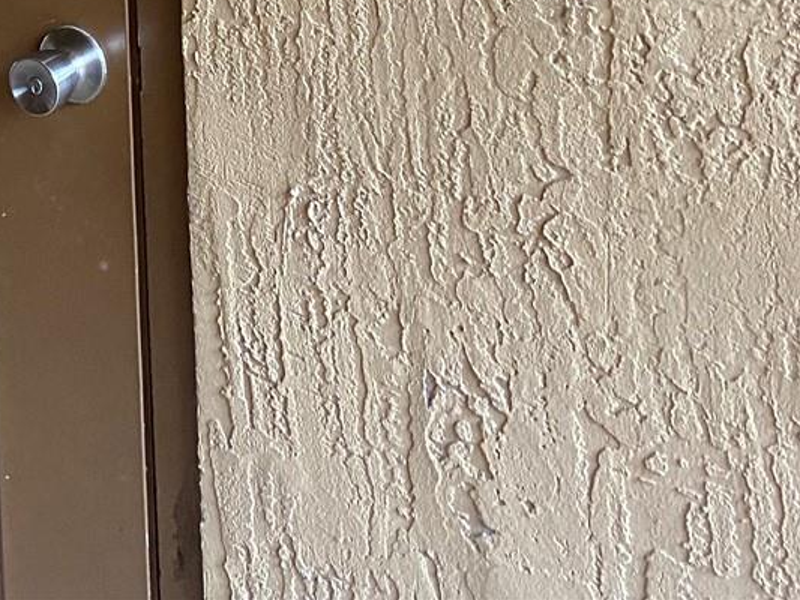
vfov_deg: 17.1
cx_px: -35
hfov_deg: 23.7
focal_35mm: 78
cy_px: -298
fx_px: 1803
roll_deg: +3.3
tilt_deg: -9.0
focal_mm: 4.25
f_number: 1.8
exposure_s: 1/40
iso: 400
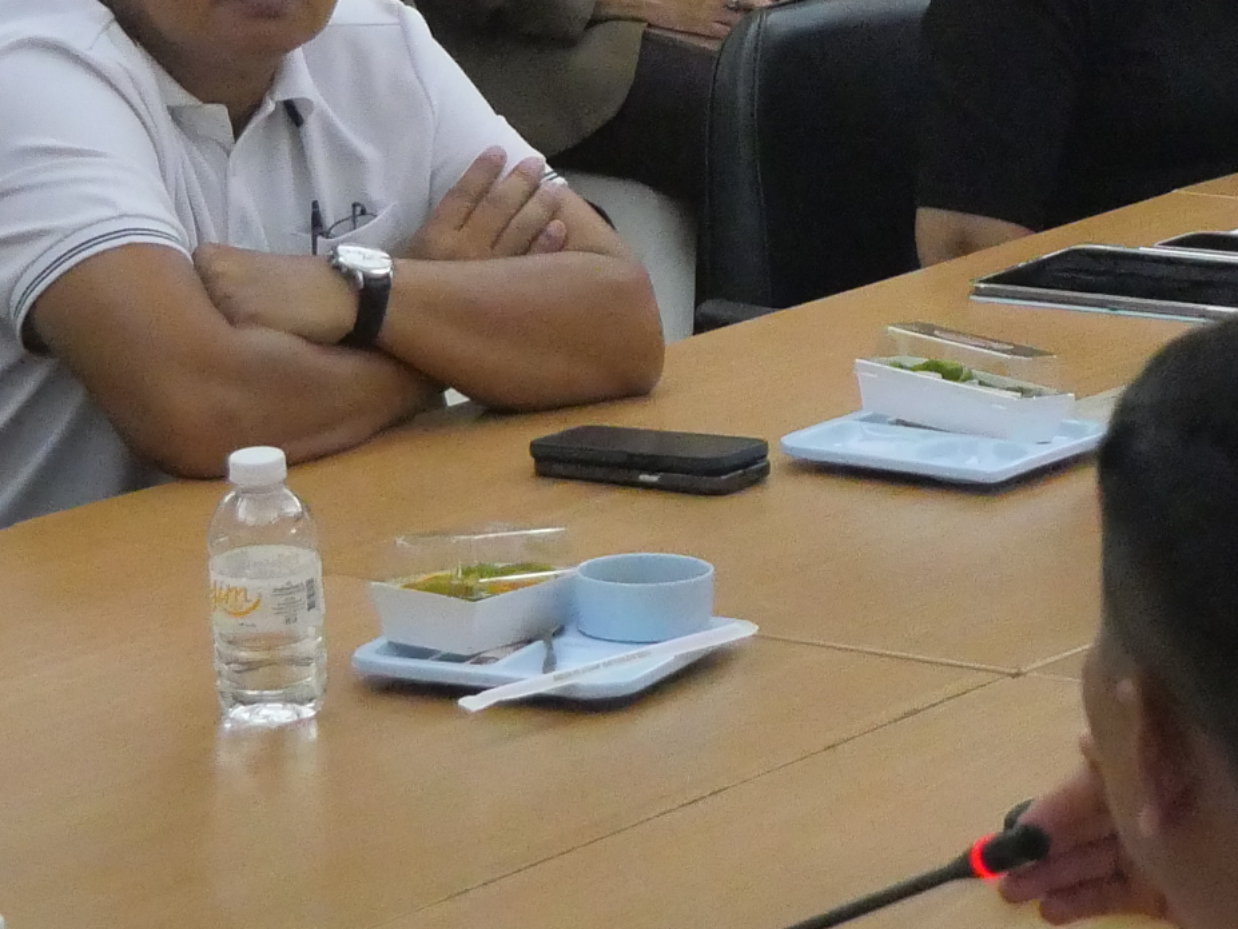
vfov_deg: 8.2
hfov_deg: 10.9
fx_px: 6476
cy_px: -3
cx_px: 1128
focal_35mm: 181
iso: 3200
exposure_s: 1/125
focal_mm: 23
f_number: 4.3
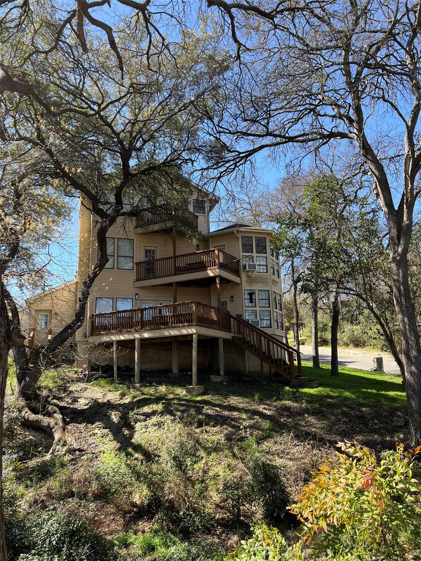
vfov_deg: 67.3
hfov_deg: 53.1
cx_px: 210
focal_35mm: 26
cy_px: 280
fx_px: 422
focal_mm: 5.7
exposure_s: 1/1029
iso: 50
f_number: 1.5
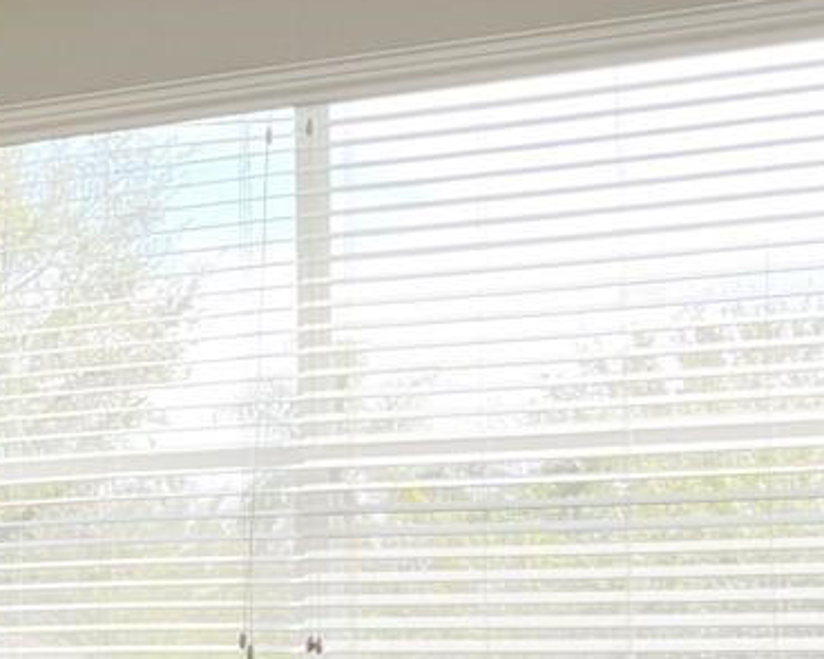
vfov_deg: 13.9
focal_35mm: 110
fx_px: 2682
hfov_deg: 16.1
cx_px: -389
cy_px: 520
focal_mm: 5.1
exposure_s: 1/397
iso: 50
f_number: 1.6
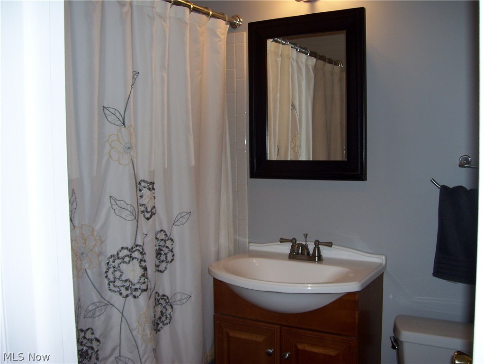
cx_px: 242
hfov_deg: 51.3
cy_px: 182
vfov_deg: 39.7
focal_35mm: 36
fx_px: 504
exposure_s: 1/60
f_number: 2.7
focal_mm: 6
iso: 80
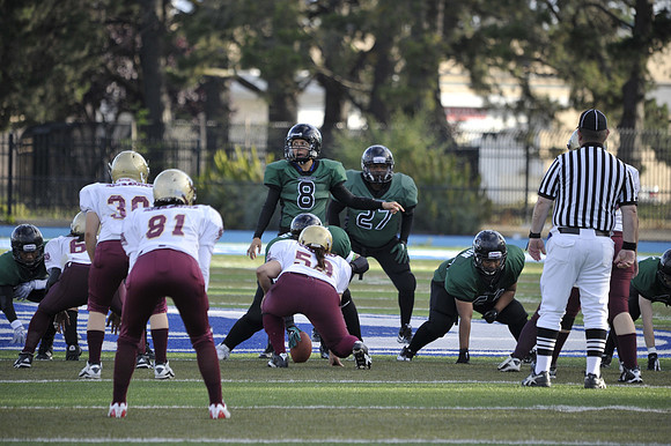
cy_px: 223
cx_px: 336
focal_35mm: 380
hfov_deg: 5.4
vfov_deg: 3.6
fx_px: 7078
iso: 1000
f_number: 6.3
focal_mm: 380
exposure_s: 1/1000
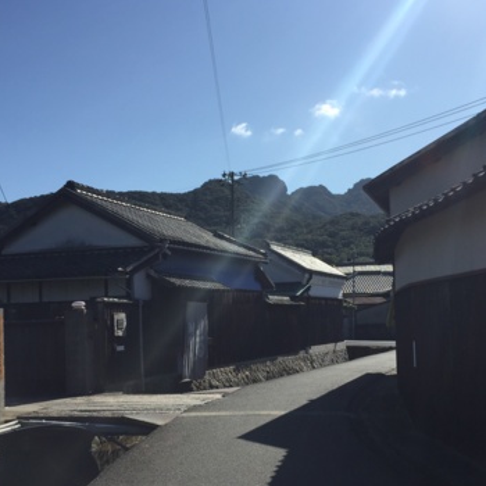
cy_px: 279
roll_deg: +1.0
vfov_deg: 38.3
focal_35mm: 44
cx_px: 314
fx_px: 699
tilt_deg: +1.6
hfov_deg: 38.0
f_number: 2.2
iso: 32
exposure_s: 1/2825
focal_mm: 4.15
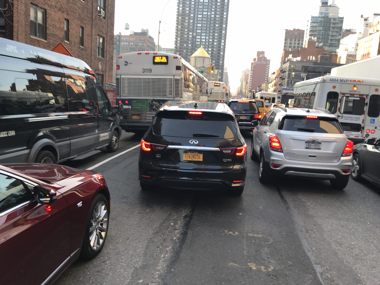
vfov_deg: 49.7
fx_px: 307
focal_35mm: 28
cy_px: 142
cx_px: 190
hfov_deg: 63.4
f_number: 1.8
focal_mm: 3.99
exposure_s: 1/136
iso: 20
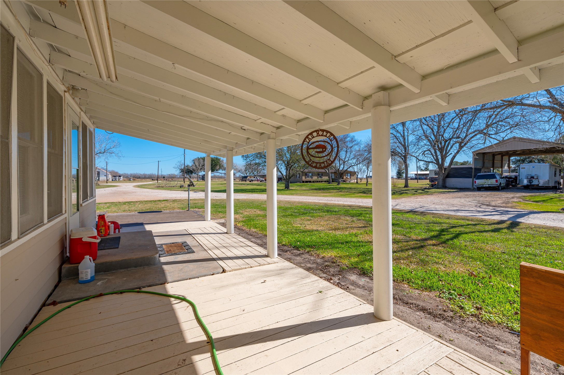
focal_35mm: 16
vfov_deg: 73.7
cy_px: 188
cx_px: 282
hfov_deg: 96.8
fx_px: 250
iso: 100
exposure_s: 1/80
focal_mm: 16
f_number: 14
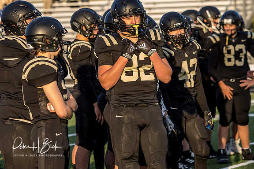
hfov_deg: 8.2
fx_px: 1771
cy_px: 49
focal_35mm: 251
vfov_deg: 5.5
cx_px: 134
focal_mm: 90
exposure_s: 1/640
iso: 125
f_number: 2.8
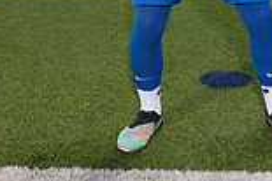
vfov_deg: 12.5
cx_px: 212
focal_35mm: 93
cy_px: -209
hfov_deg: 21.7
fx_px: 702
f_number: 7.1
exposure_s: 1/400
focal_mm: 32
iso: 125
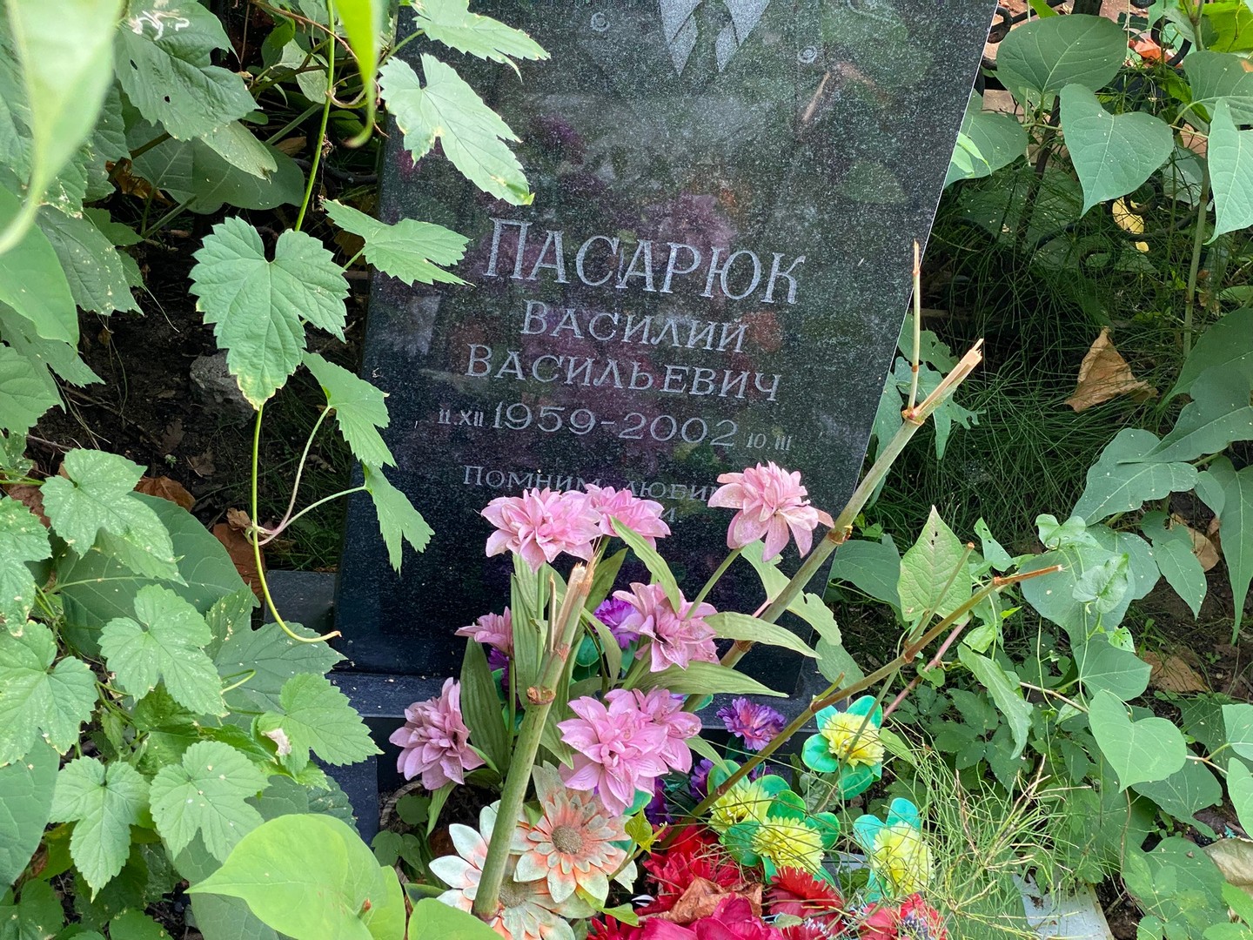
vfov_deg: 28.0
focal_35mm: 52
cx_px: 626
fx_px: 1882
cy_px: 470
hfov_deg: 36.8
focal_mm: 6
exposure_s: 1/122
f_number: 2
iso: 125
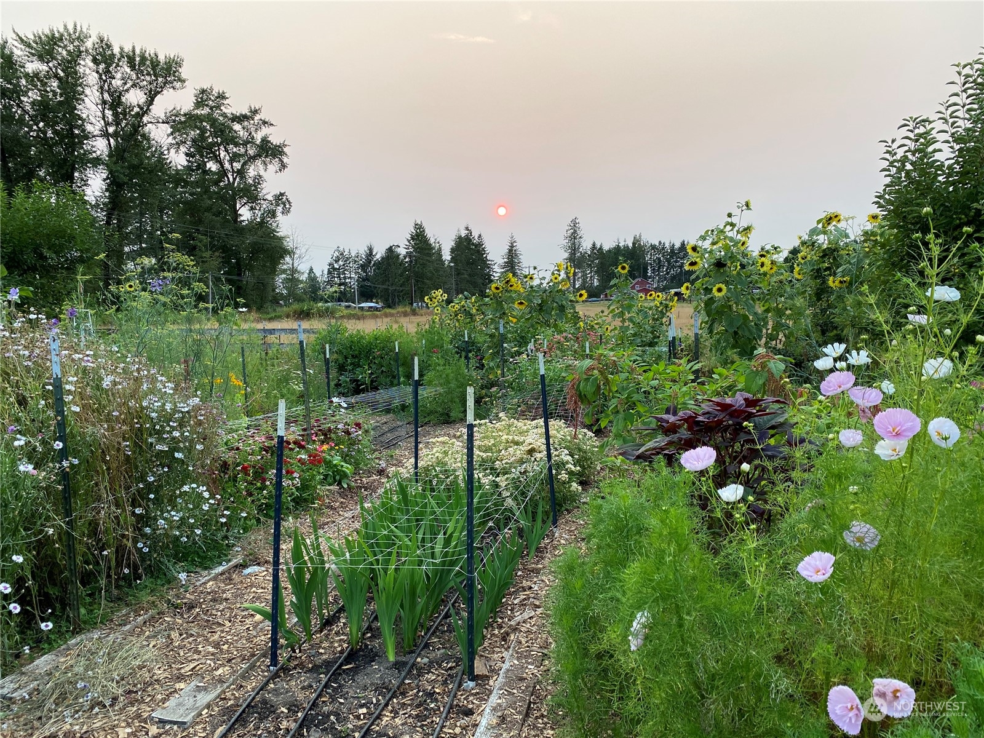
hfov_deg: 67.3
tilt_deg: -3.7
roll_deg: +0.6
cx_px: 492
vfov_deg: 53.1
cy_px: 369
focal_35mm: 26
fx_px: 739
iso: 32
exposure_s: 1/510
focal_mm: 4.25
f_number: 1.8
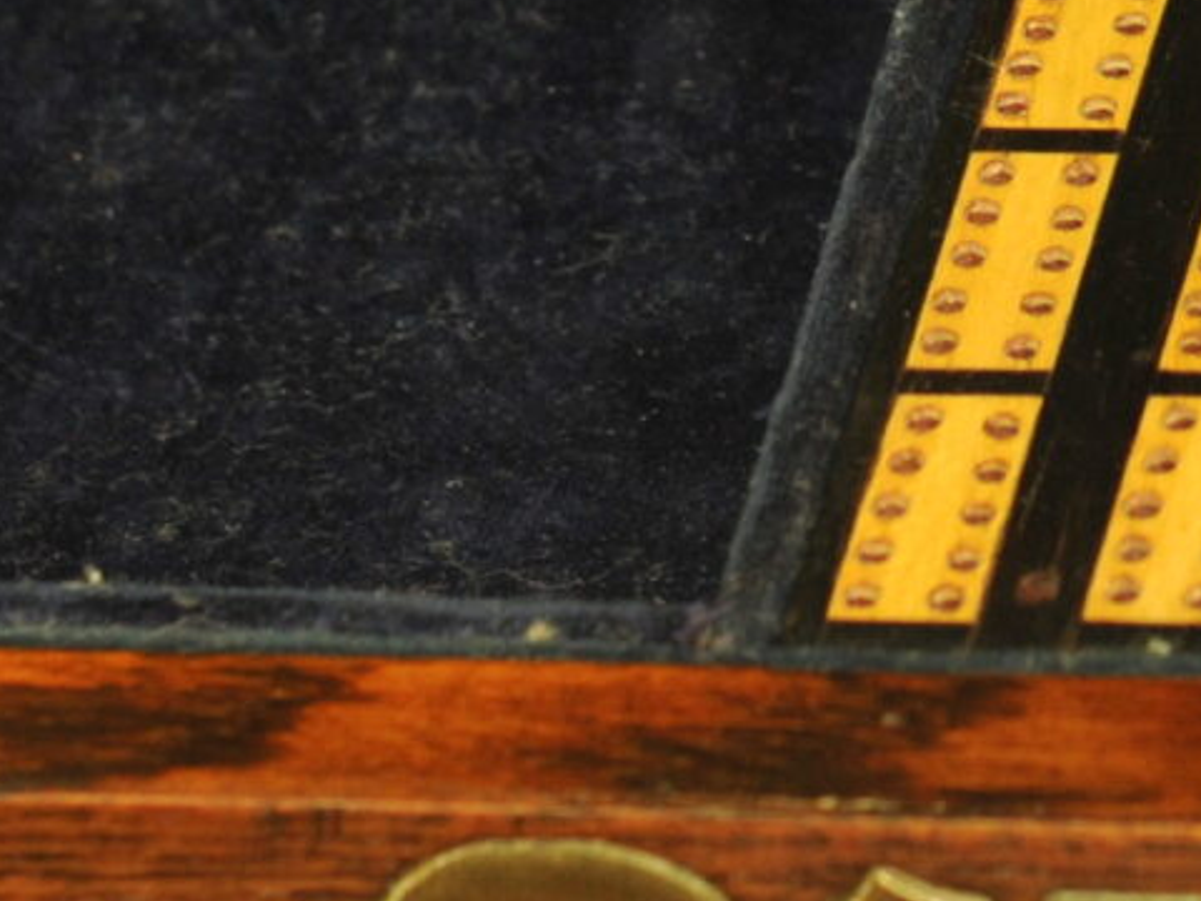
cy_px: -532
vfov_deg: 2.4
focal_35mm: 615
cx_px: 1386
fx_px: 21337
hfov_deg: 3.2
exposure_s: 1/60
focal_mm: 120
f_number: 5.6
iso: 1250
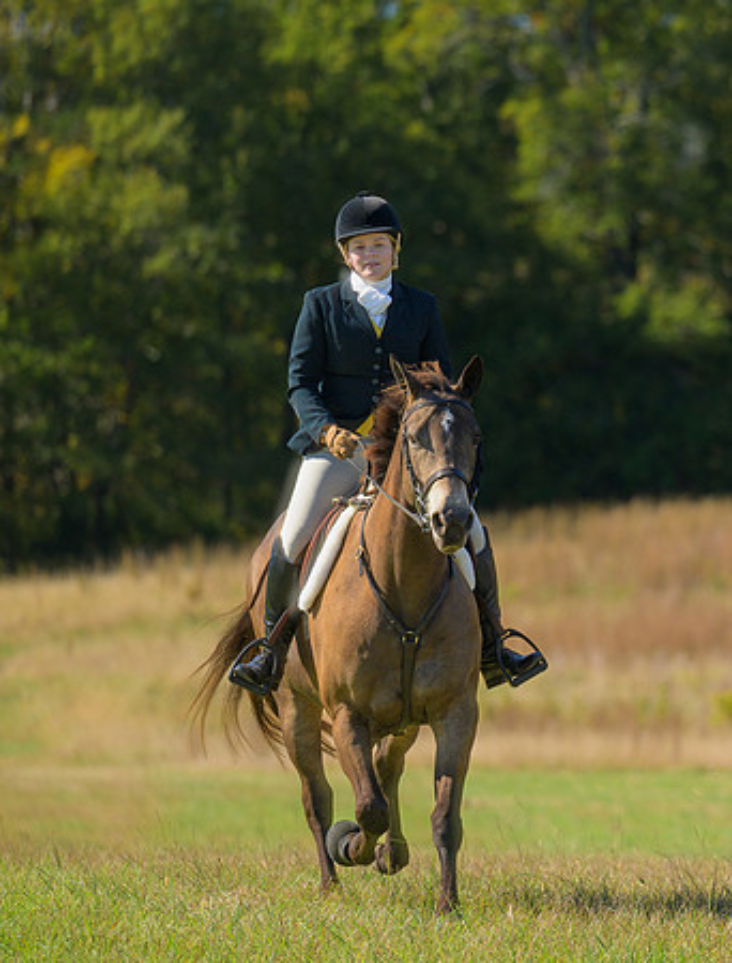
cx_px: 863
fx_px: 10933
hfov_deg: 3.8
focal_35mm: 391
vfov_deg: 5.0
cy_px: 389
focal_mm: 200
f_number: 4
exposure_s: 1/500
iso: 200
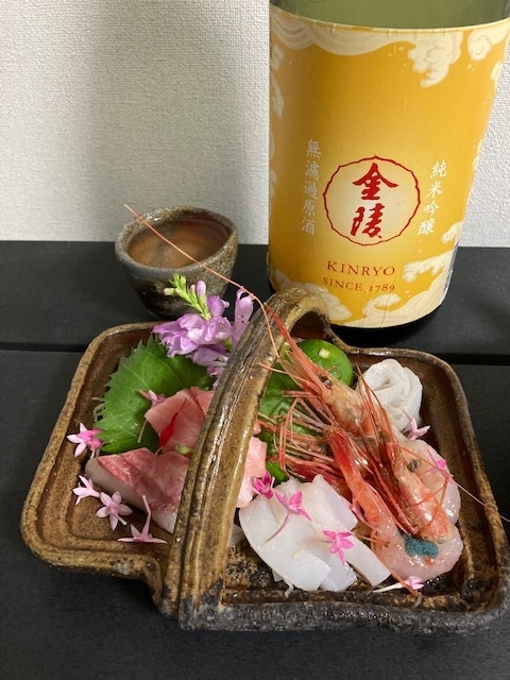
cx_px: 255
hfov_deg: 49.7
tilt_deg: -39.4
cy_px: 340
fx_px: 550
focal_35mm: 28
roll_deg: +0.6
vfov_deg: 63.4
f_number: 1.8
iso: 320
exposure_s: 1/43
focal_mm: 3.99
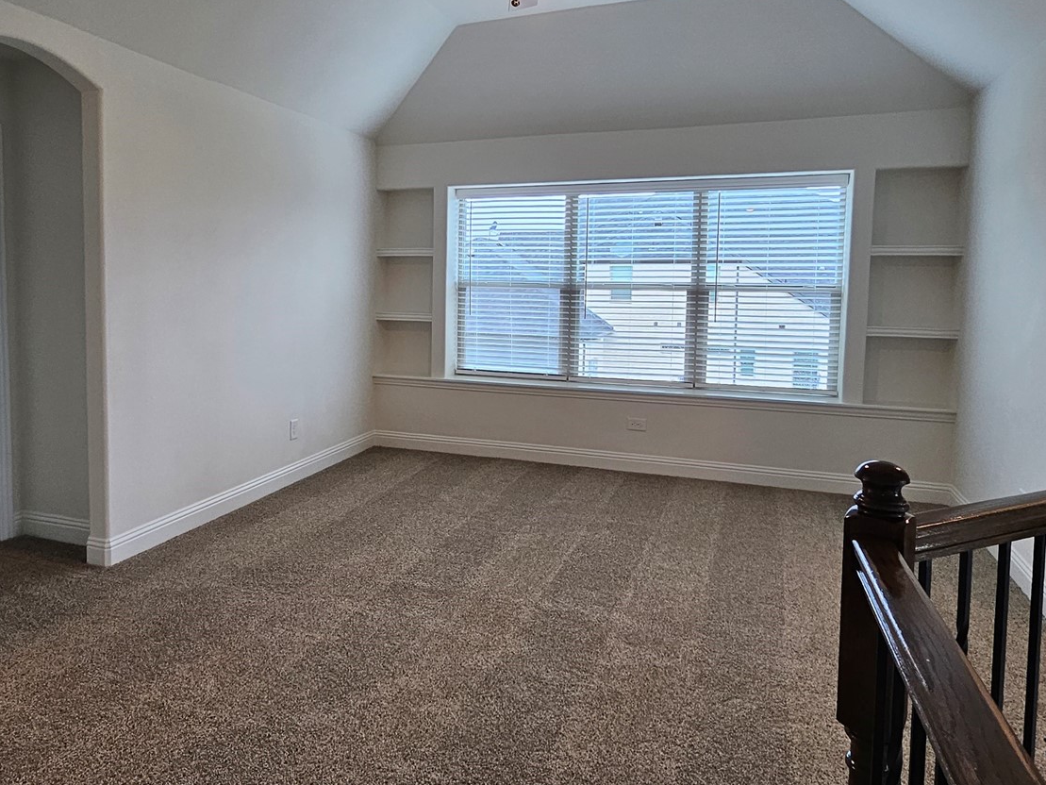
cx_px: 436
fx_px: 725
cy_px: 323
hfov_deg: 71.1
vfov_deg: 56.5
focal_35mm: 24
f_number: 2.2
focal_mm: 1.74
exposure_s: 1/60
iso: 64
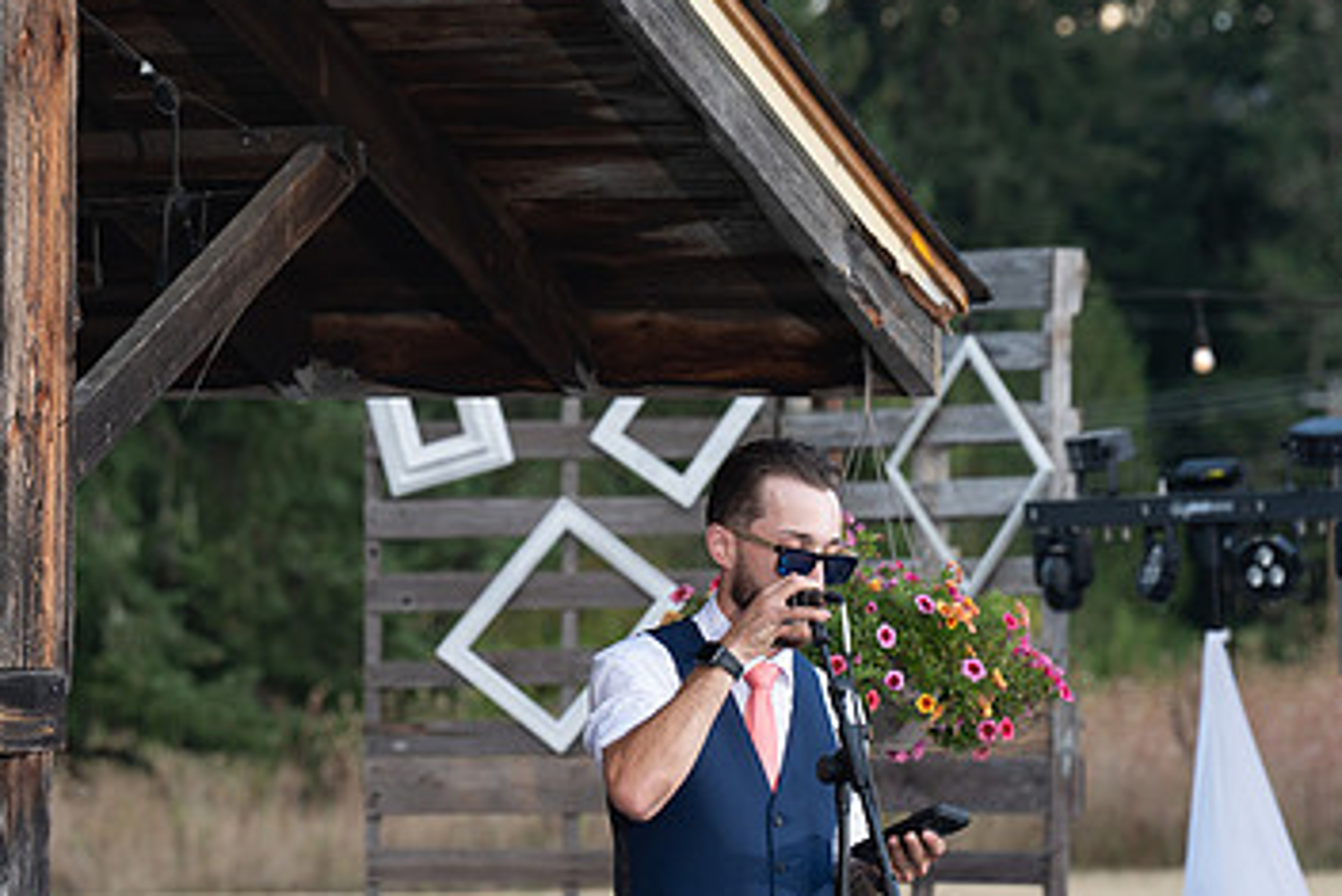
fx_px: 9211
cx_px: 396
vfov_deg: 5.6
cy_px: 681
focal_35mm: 247
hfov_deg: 8.3
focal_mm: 150
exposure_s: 1/125
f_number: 5.6
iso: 320
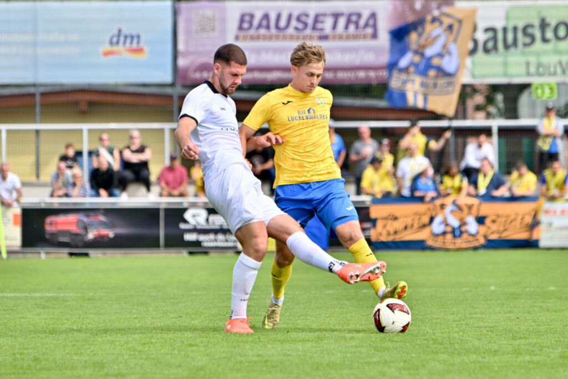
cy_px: 190
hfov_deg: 7.4
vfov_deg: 4.9
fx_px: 4418
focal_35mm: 280
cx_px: 284
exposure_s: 1/1600
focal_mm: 280
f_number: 5.6
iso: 400
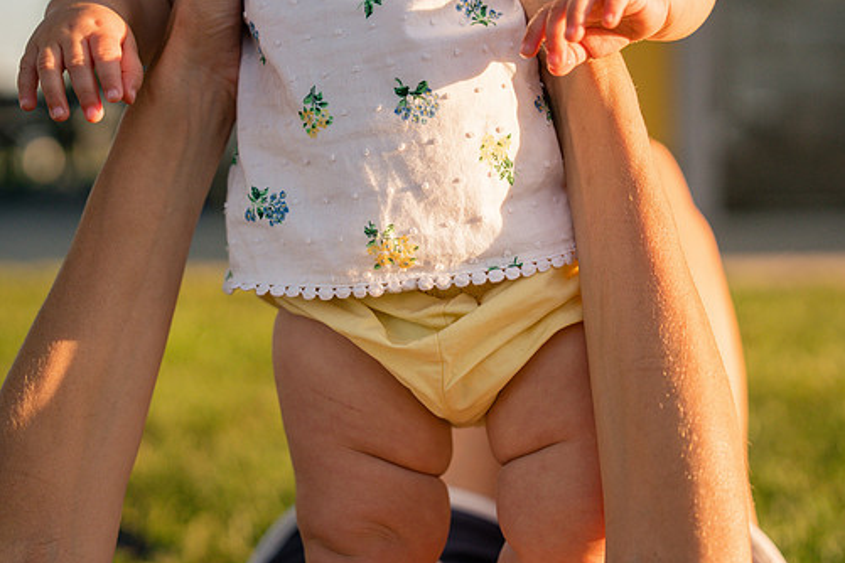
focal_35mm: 81
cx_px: 476
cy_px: 271
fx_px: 1901
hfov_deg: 25.0
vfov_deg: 16.9
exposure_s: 1/3200
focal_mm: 70
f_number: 3.2
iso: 400
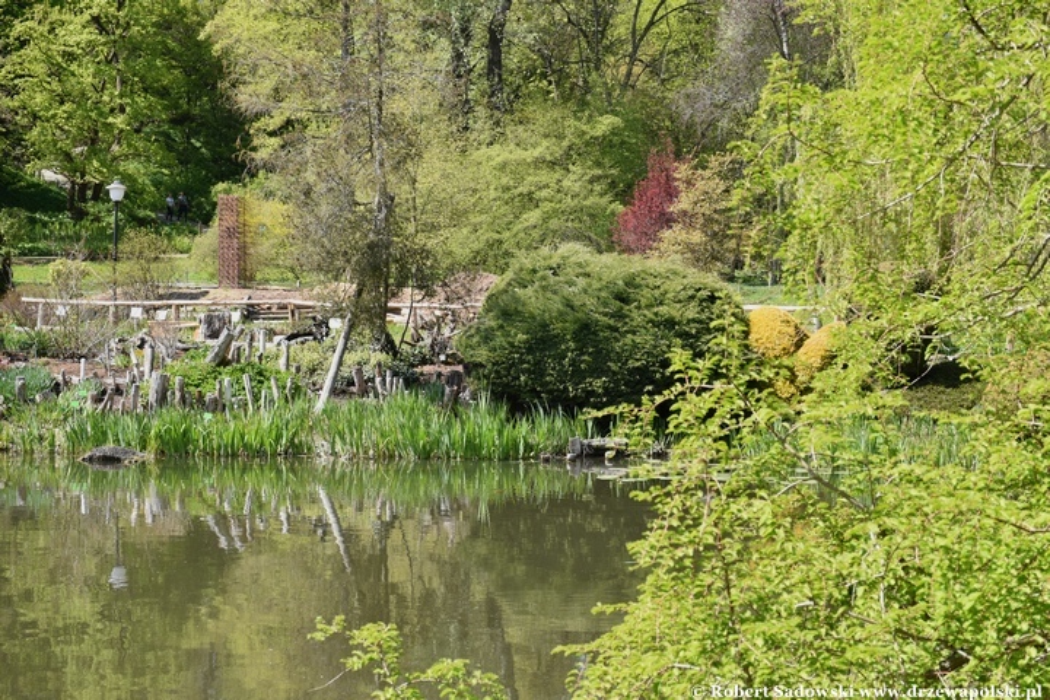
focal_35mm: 75
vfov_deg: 18.2
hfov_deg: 27.0
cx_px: 525
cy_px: 350
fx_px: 2187
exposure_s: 1/250
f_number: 8
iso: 280
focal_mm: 50
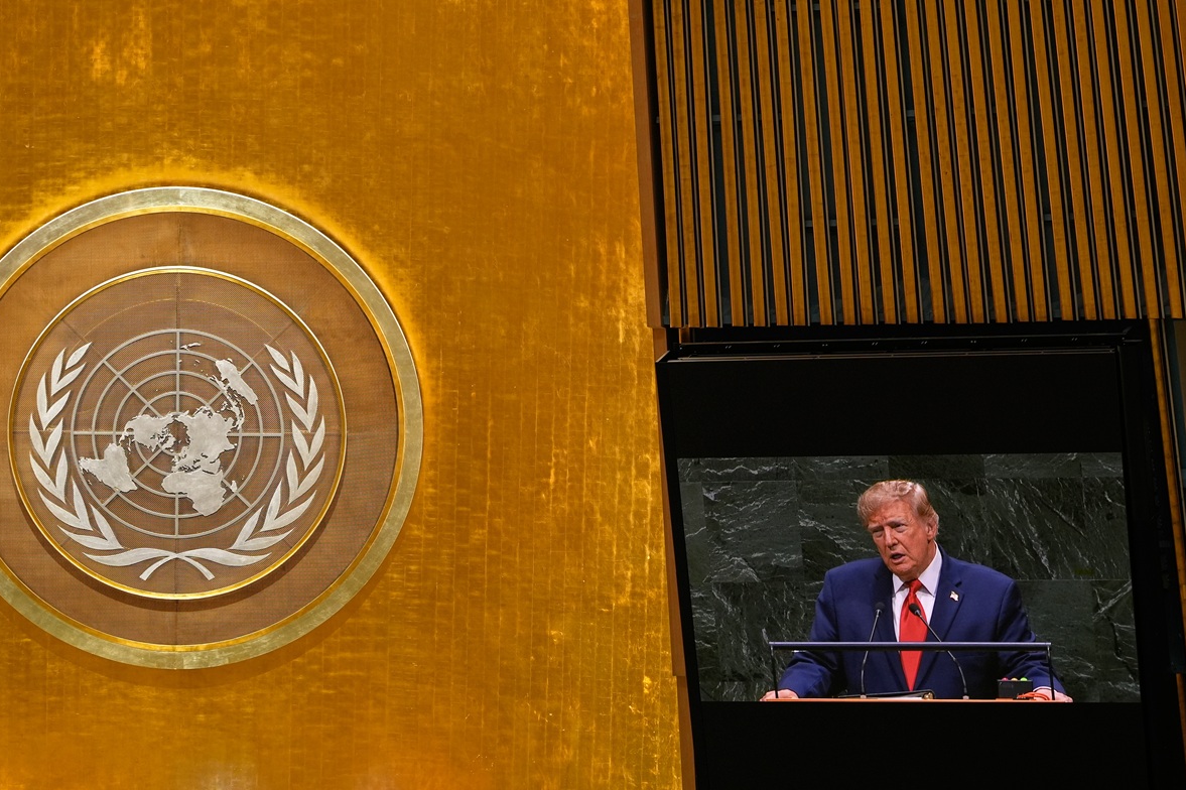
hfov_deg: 13.8
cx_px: 556
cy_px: 414
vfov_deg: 9.2
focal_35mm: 149
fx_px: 4907
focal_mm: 137
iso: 1600
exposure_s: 1/125
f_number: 4
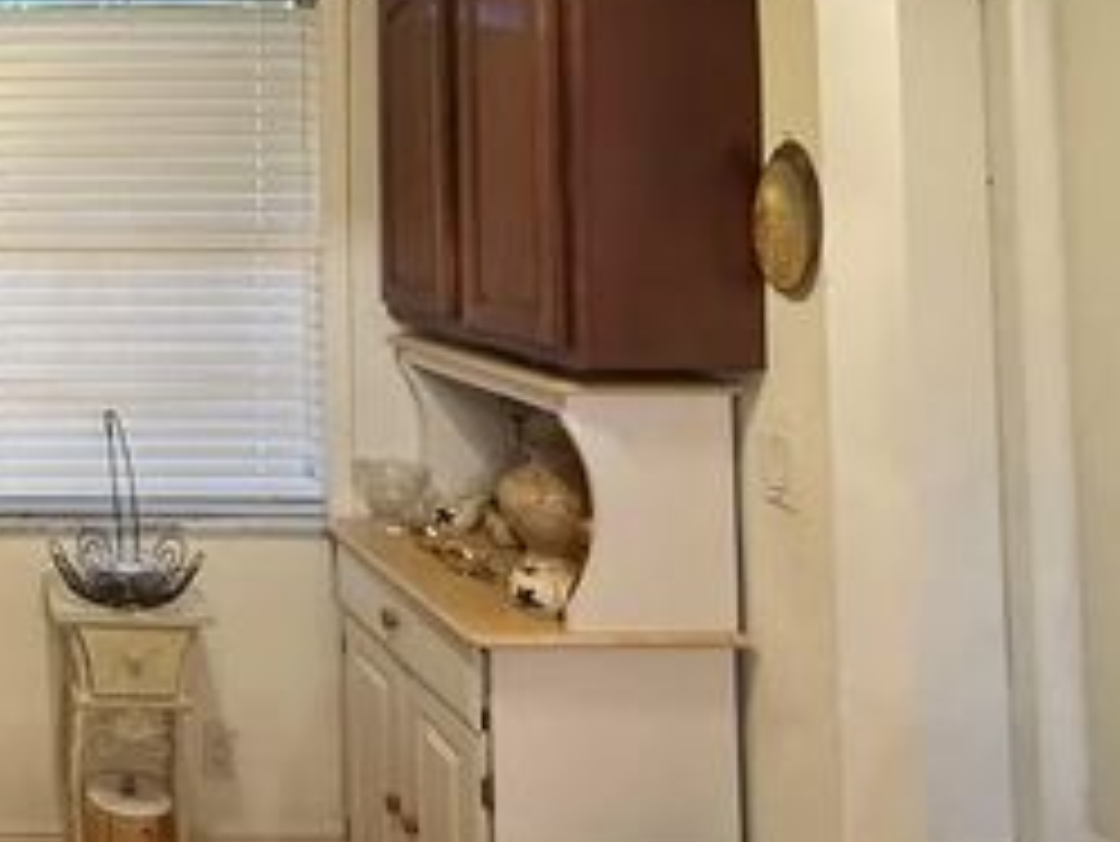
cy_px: 149
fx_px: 1165
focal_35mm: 36
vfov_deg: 38.0
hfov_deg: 41.9
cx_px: -81
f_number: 2.2
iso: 250
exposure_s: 1/60
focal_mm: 2.22
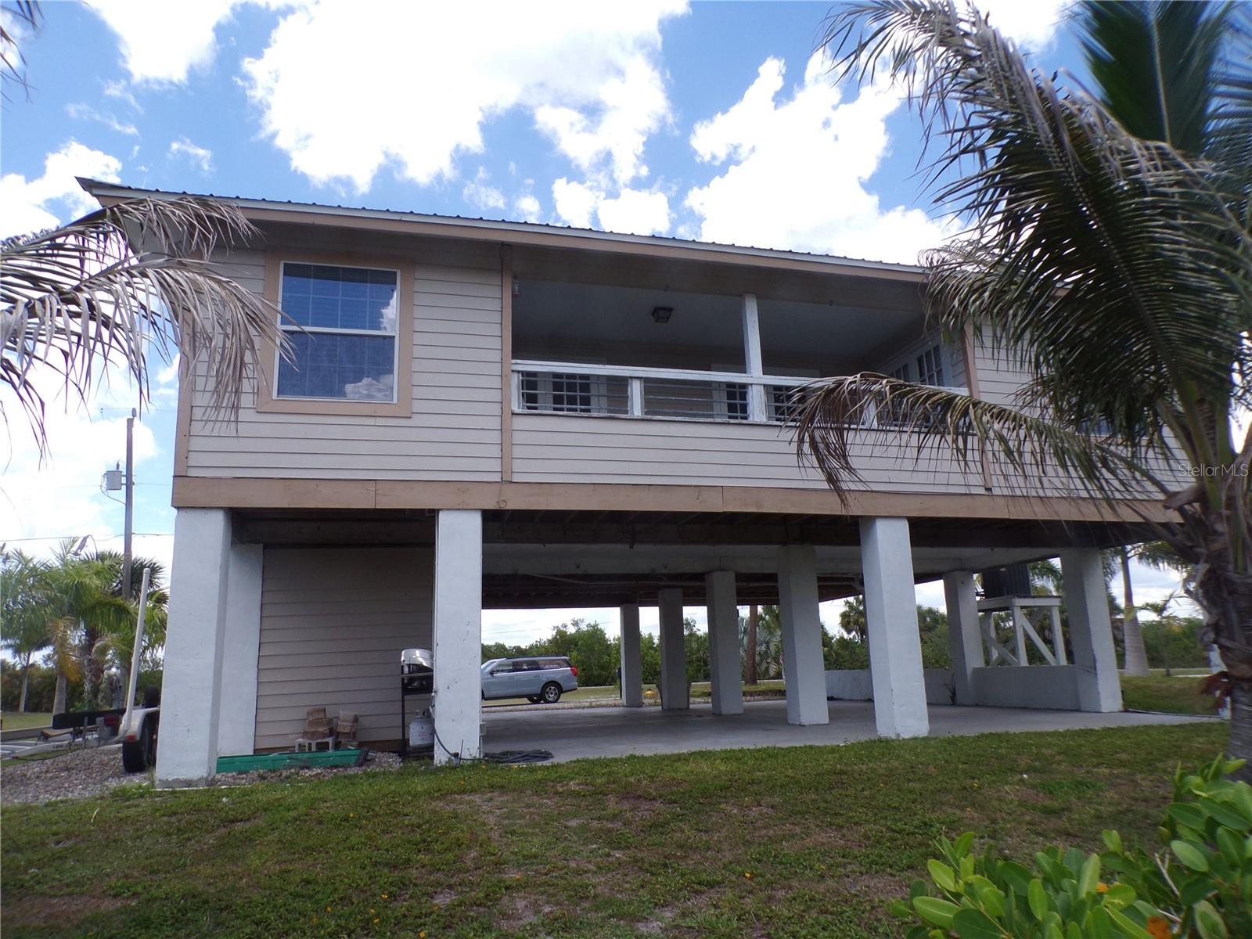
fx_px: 868
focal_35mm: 24
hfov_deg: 71.6
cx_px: 626
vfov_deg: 56.8
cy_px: 470
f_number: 5.8
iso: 80
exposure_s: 1/180
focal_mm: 4.3
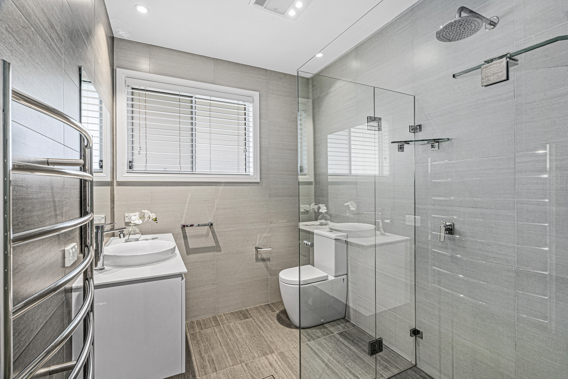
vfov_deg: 73.7
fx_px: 252
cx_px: 284
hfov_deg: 96.7
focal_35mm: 16
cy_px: 190
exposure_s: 1/1.25
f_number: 11
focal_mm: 16
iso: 320
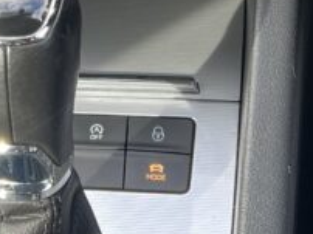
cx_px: 0
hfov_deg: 18.6
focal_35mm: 103
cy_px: -152
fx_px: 930
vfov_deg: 13.3
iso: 50
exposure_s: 1/121
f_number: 1.5
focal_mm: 5.7
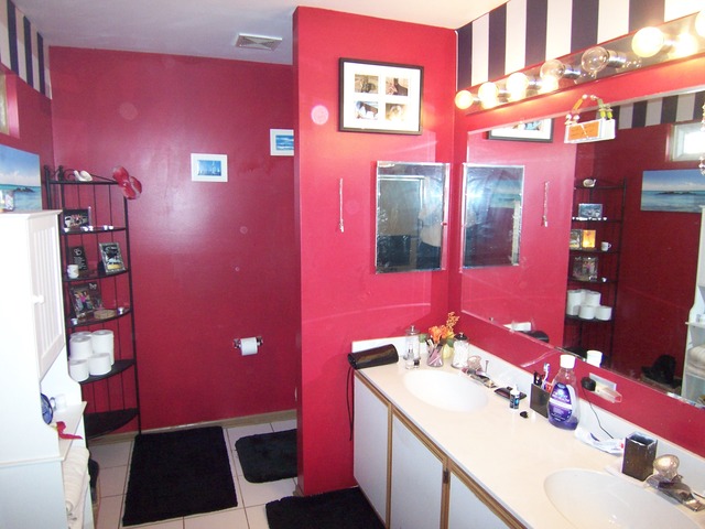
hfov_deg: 73.9
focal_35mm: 23
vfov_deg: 58.9
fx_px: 468
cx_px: 352
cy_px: 264
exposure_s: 1/30
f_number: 2.8
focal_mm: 3.8
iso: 200
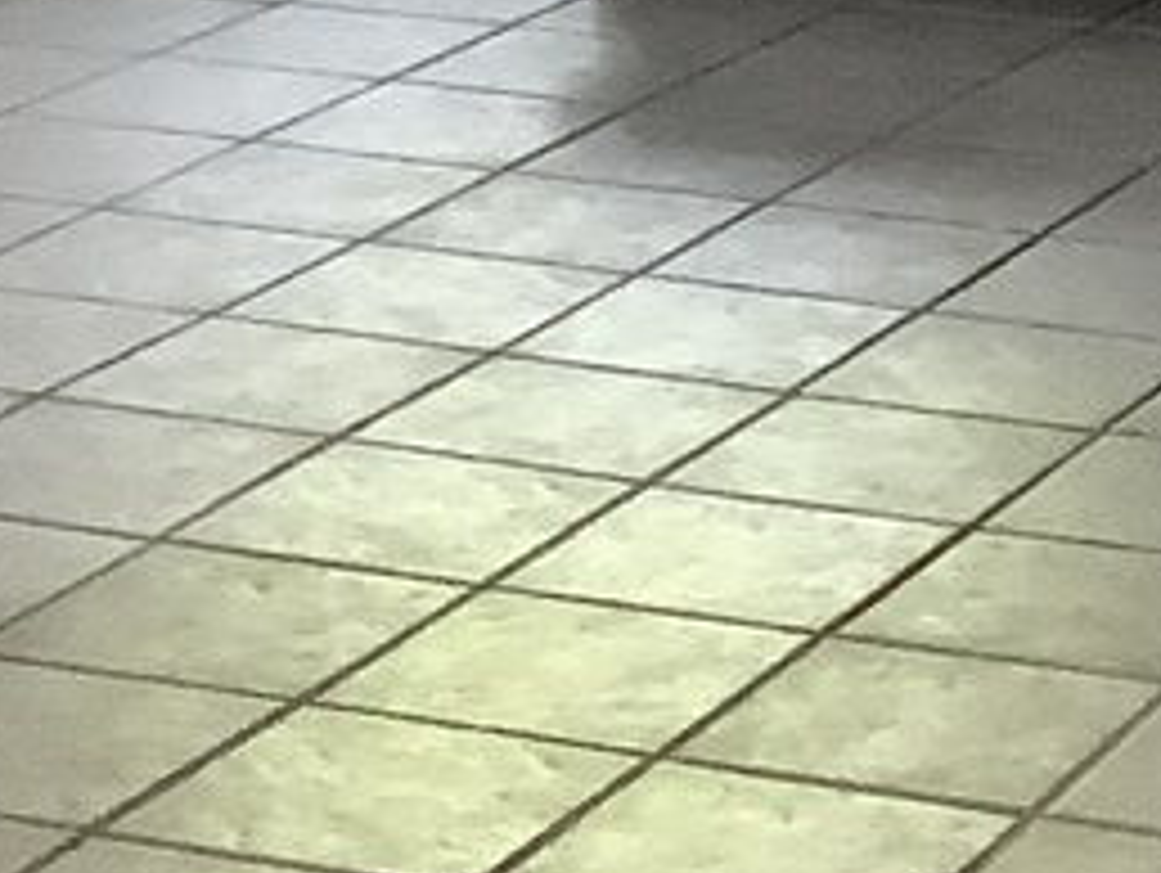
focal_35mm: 173
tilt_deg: -10.6
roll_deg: +0.5
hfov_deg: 11.3
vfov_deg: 8.5
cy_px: -266
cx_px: 1048
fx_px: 5808
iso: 640
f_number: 2.4
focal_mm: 3.3
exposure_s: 1/30
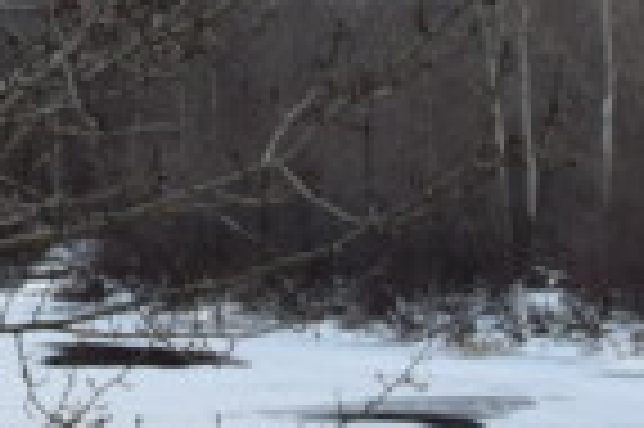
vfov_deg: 4.7
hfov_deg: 7.0
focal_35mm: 288
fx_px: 5148
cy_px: -518
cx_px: -565
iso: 400
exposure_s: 1/40
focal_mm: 31
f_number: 7.1
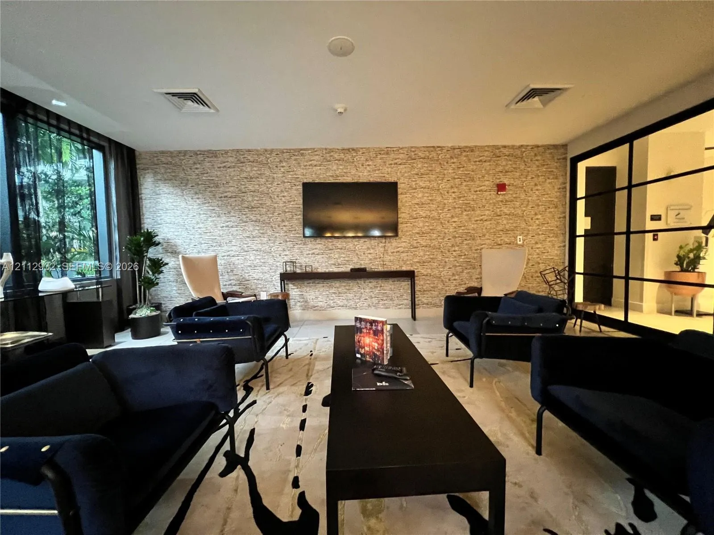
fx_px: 268
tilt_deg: -3.3
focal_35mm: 13
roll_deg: +1.1
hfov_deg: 106.2
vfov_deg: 89.9
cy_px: 268
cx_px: 357
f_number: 1.8
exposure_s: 1/30
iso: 1000
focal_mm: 1.57
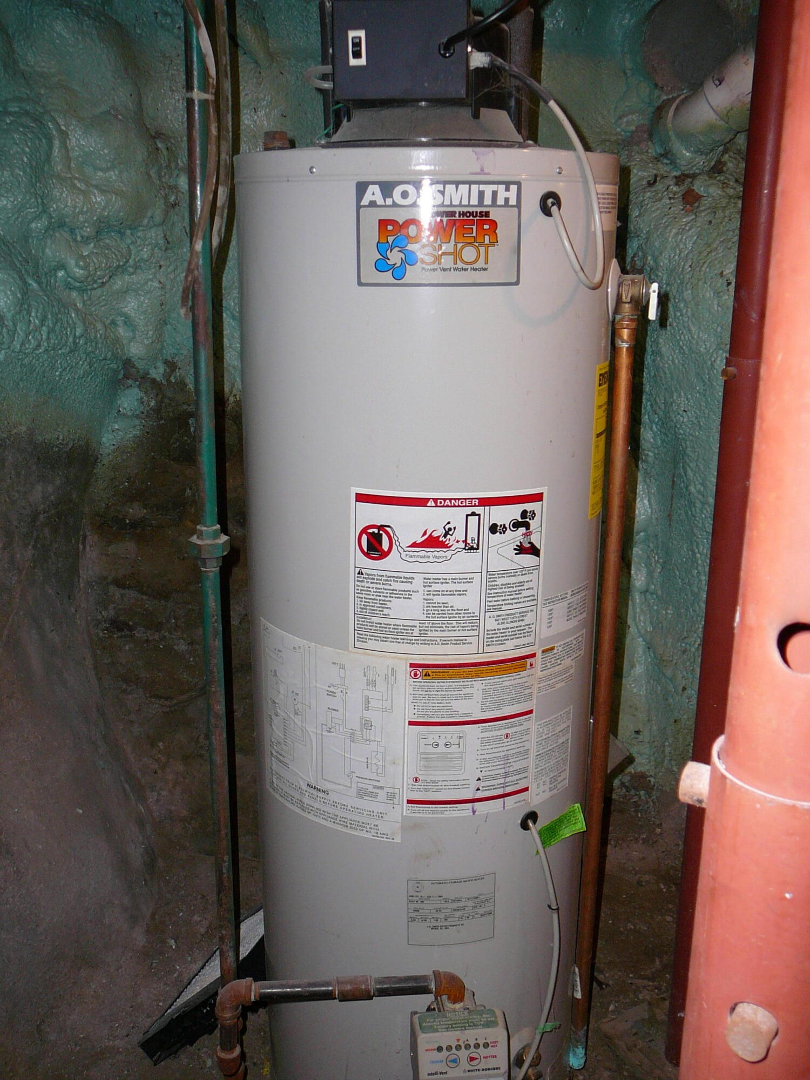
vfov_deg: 52.6
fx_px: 1092
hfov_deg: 40.7
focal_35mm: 35
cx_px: 405
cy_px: 540
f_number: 2.8
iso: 100
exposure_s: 1/30
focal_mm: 5.2
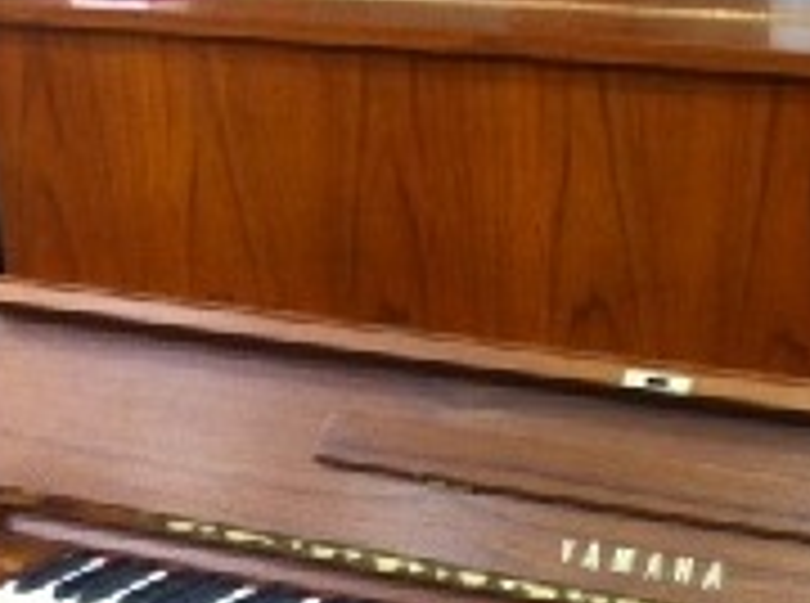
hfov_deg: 22.7
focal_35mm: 84
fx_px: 1960
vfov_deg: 17.3
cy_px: 531
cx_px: 745
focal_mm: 3.85
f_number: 2.8
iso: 200
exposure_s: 1/15
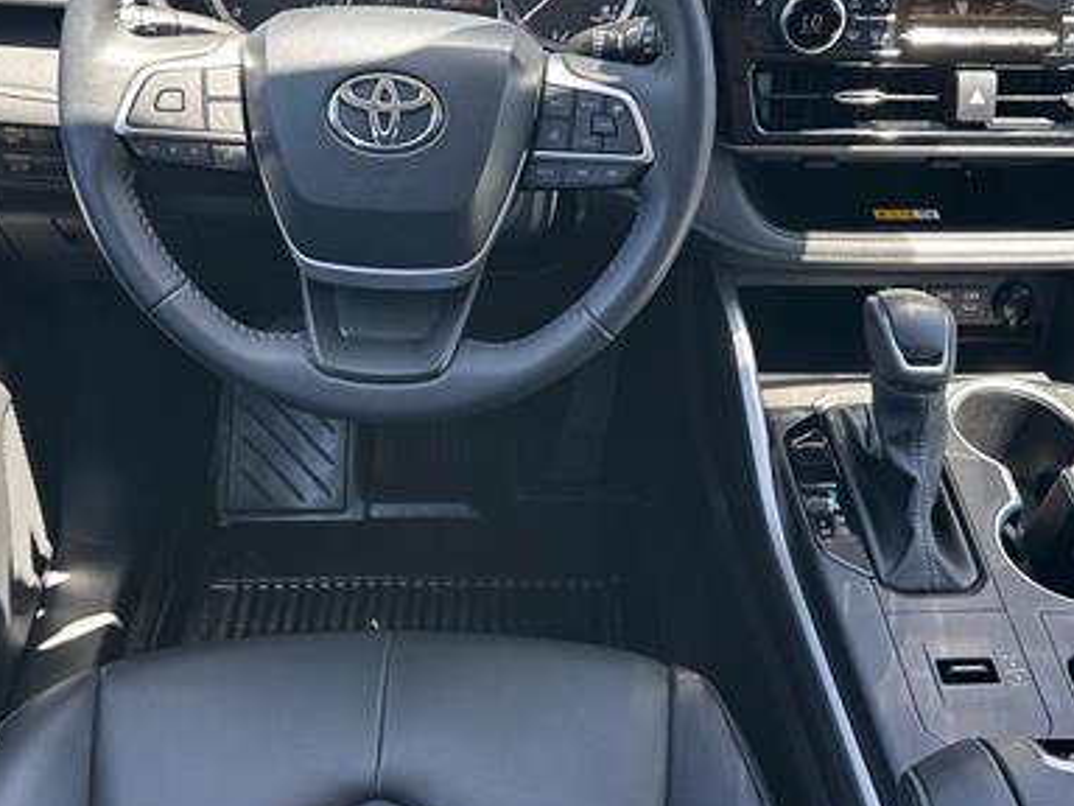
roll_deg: -3.8
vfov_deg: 35.8
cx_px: 517
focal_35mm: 40
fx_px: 1241
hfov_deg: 46.8
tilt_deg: -33.8
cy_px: 305
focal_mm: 6.86
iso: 80
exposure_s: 1/152
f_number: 1.78
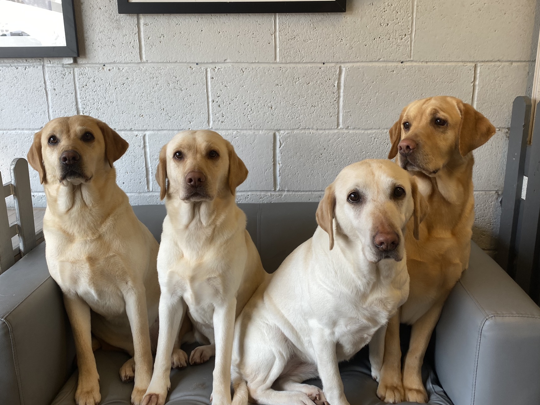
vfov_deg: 45.4
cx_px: 272
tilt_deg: -15.5
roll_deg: -0.2
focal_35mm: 31
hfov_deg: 58.4
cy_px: 193
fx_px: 484
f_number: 1.8
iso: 32
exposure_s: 1/105
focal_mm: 4.25
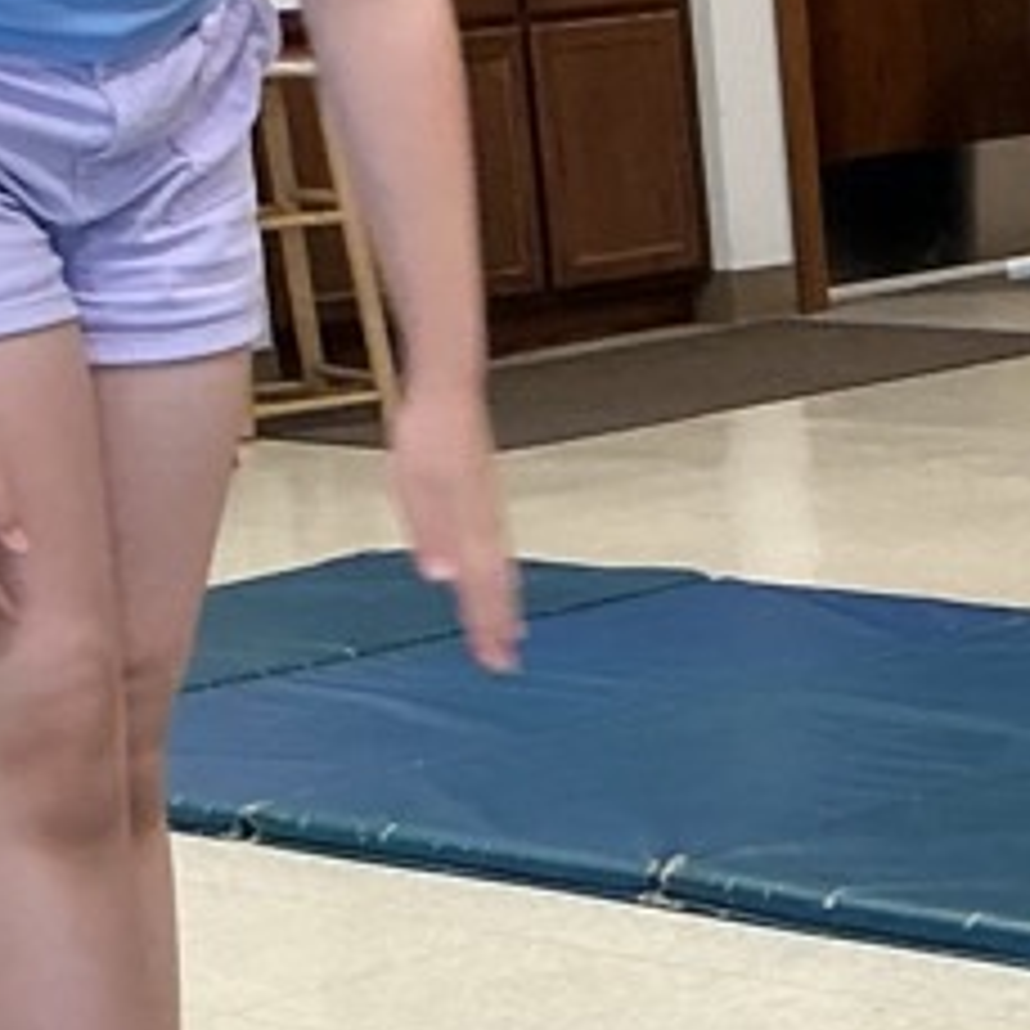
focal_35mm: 143
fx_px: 4814
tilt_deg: -10.5
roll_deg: +3.6
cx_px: 1538
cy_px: 621
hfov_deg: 11.7
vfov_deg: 12.2
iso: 64
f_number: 1.8
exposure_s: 1/60
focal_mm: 3
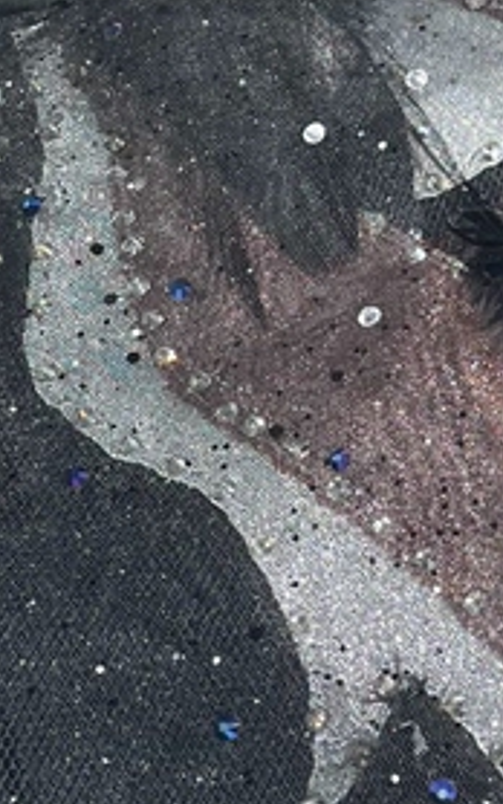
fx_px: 2169
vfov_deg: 20.3
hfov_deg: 12.7
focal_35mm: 99
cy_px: -17
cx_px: 697
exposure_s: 1/121
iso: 40
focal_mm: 4.2
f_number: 1.6
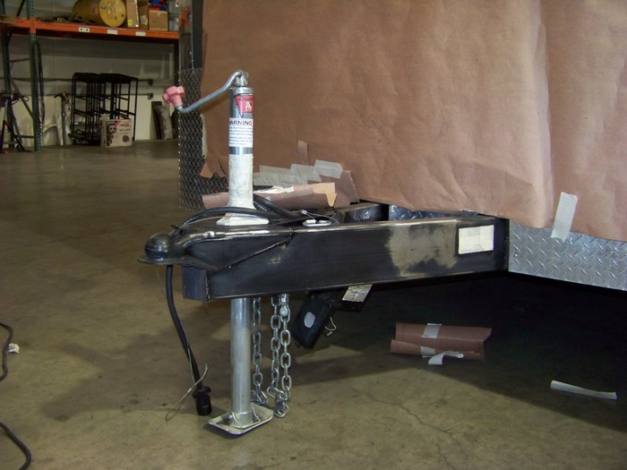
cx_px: 314
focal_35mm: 36
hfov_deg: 51.4
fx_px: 652
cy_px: 235
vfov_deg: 39.7
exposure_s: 1/30
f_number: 2.8
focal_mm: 5.85
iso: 200
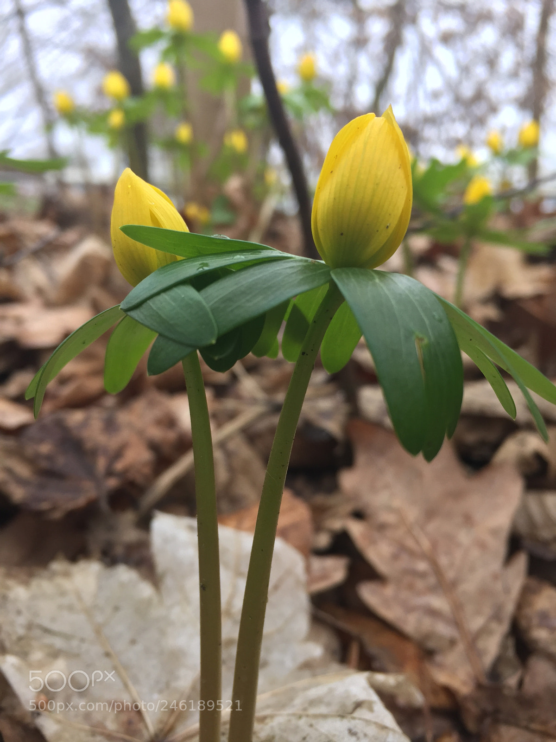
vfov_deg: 61.7
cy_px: 371
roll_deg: -1.1
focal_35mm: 29
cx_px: 278
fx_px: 621
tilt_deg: -10.5
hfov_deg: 48.2
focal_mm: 4.15
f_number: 2.2
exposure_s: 1/50
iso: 40
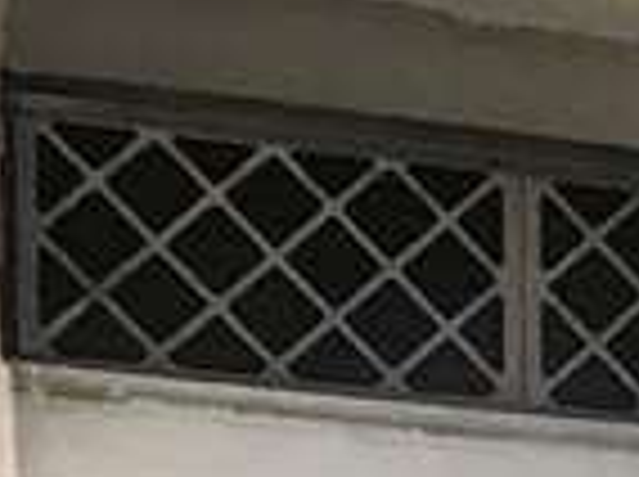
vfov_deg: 6.6
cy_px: 1508
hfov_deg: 8.4
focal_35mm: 202
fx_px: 3723
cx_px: 1832
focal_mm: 3.99
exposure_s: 1/20
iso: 40
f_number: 1.8
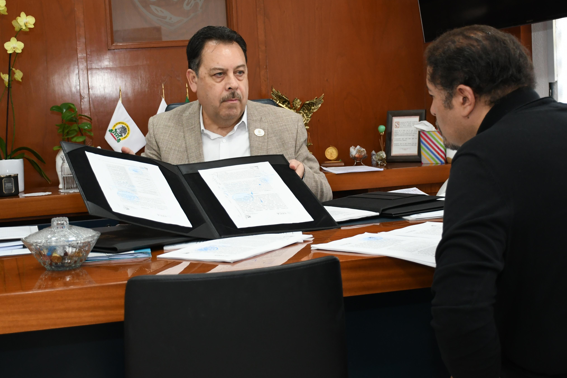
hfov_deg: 36.2
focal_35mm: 55
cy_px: 155
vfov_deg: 24.6
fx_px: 866
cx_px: 282
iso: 1250
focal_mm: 27
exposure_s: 1/100
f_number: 4
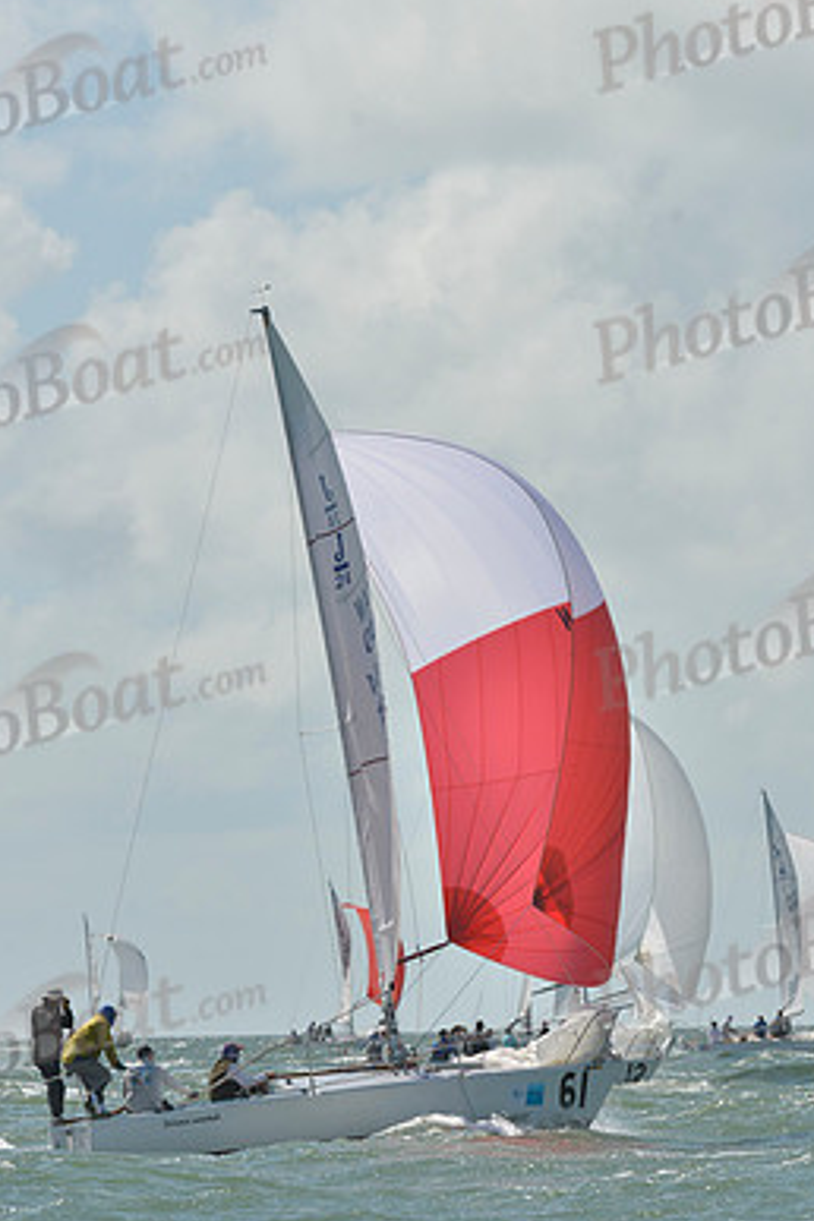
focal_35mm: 300
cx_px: 431
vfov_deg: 6.9
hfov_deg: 4.6
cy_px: 511
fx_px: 10174
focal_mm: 200
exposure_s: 1/1250
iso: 280
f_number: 10
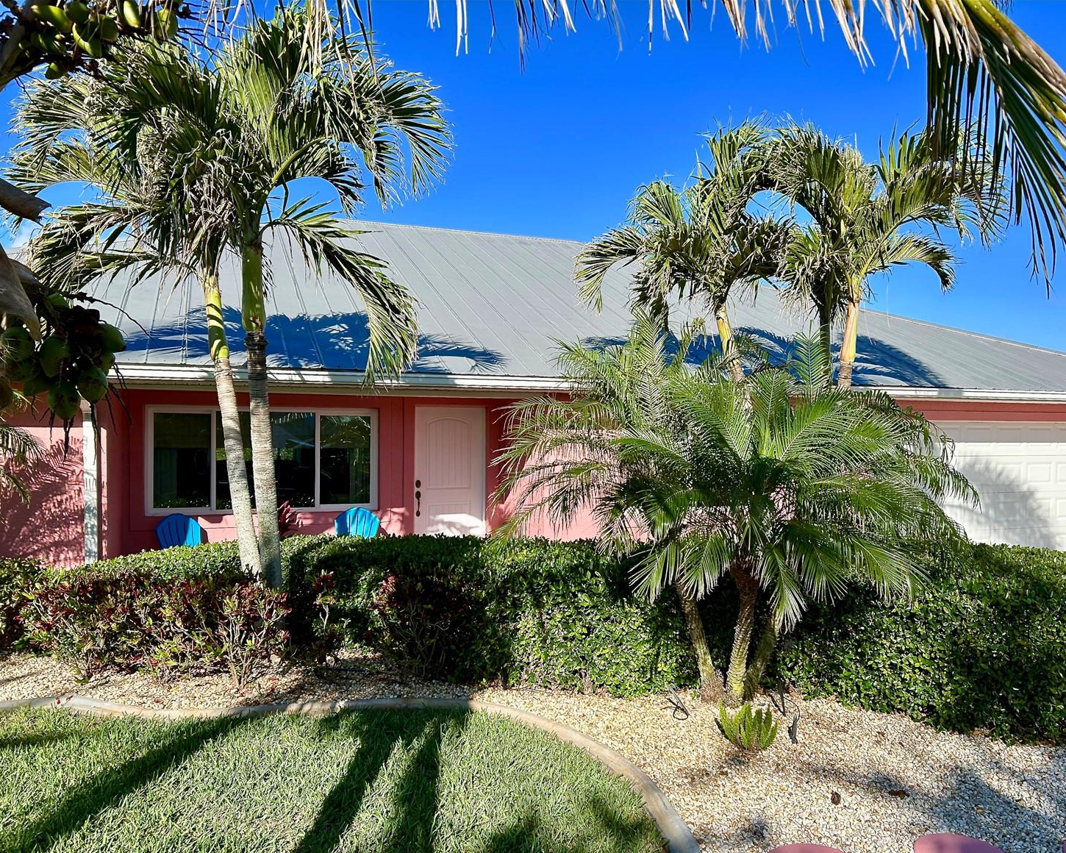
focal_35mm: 28
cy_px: 440
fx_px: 883
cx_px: 580
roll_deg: -0.4
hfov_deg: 62.1
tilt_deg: -1.2
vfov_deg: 51.5
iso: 50
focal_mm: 5.7
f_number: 1.5
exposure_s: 1/2994
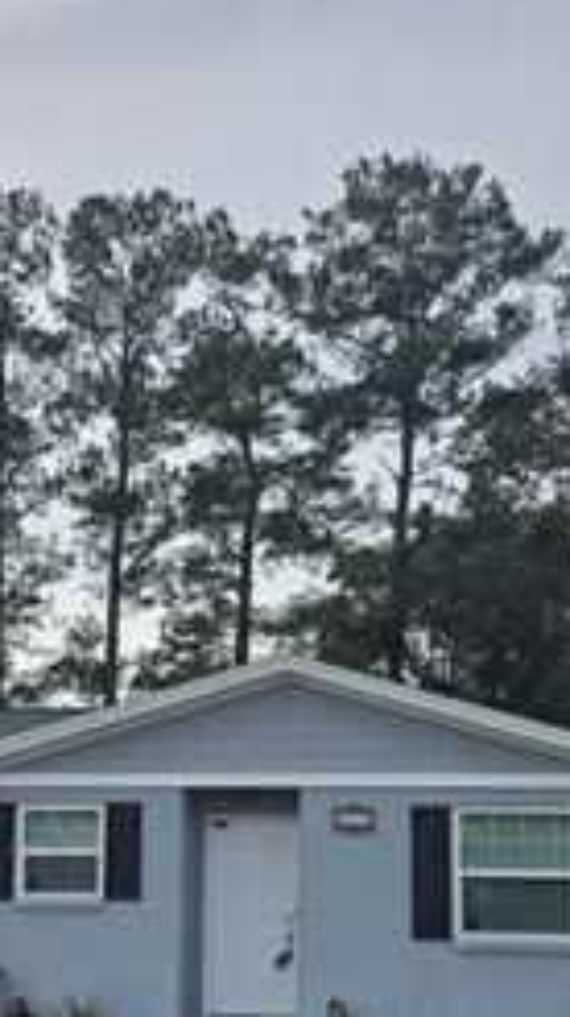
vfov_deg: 39.9
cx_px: 235
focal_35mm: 51
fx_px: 1373
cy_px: 713
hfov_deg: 23.4
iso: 80
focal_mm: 6.3
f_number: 1.7
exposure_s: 1/5296
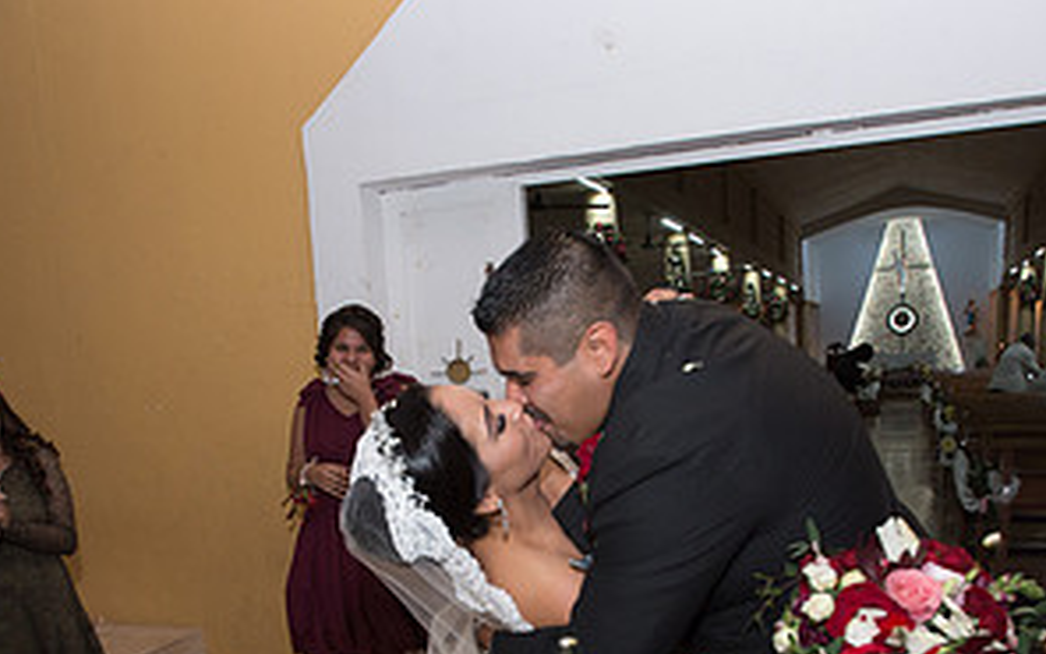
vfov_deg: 35.1
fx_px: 969
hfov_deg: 56.7
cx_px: 491
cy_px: 589
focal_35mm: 34
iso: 1600
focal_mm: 17
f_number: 3.5
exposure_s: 1/100
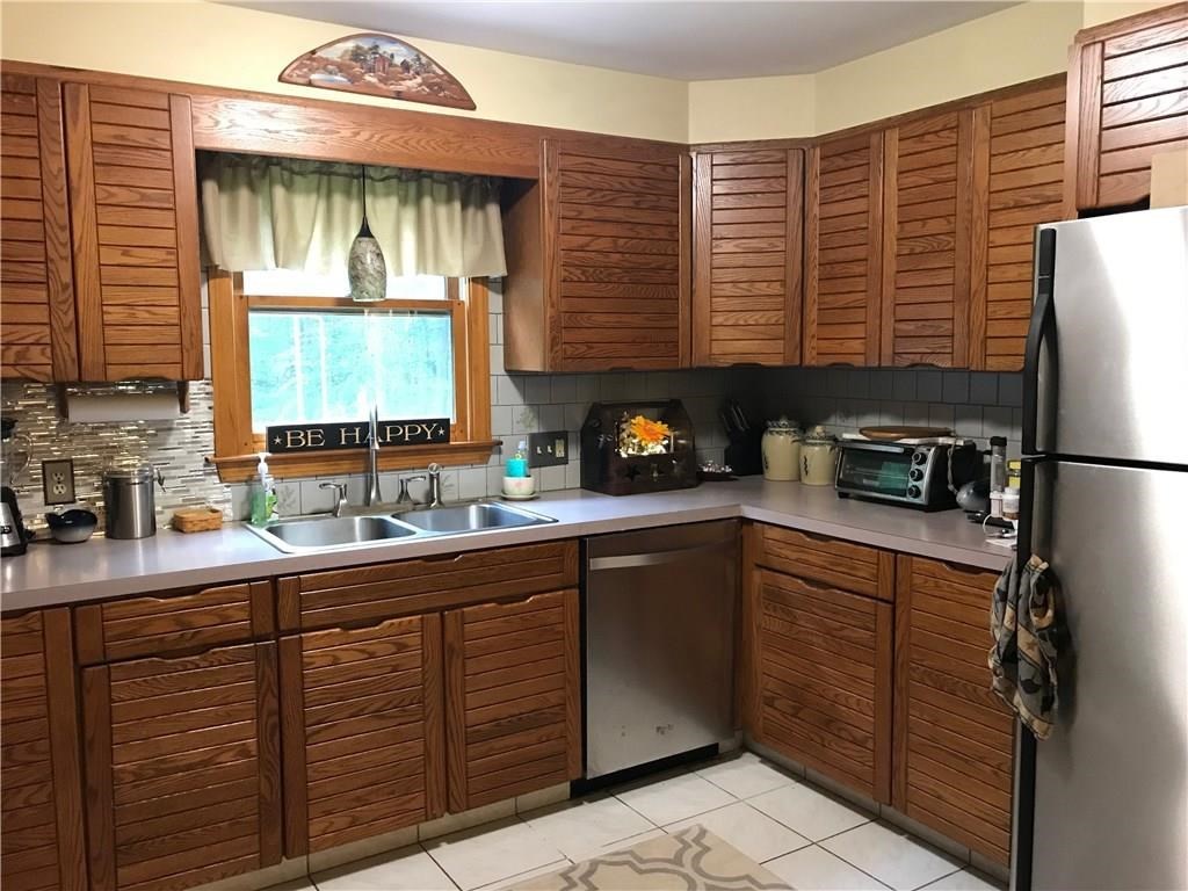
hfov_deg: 63.4
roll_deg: +0.9
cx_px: 594
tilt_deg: -5.7
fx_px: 961
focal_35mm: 28
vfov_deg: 49.7
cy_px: 446
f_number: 1.8
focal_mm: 3.99
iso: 80
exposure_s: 1/15
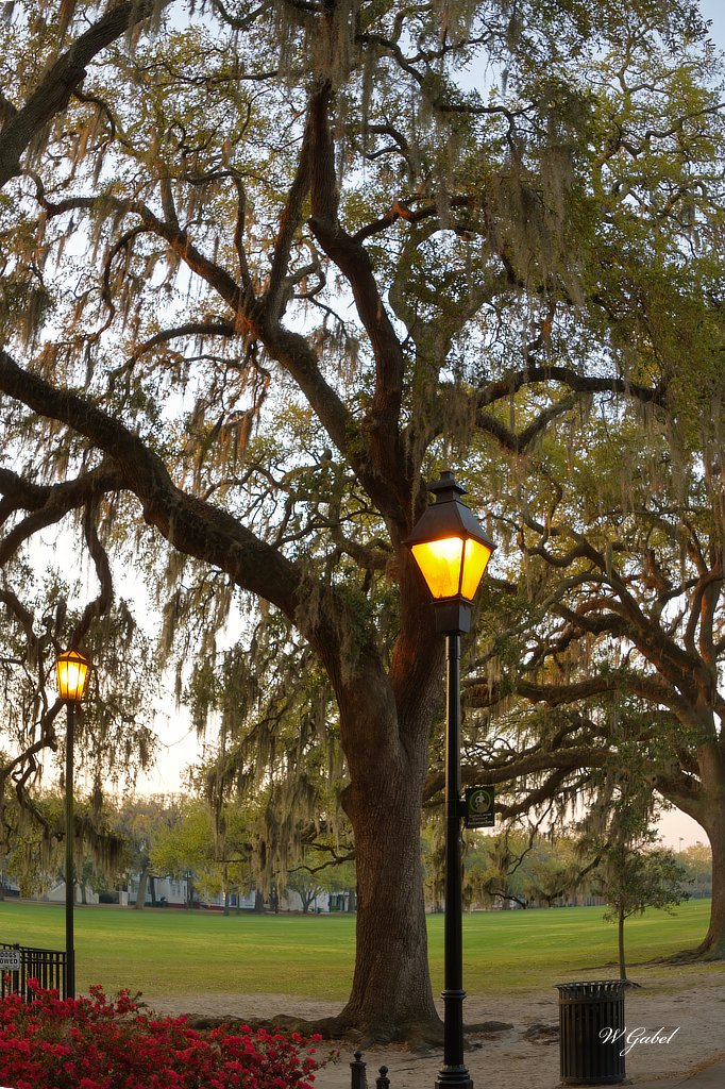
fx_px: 1088
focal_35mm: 36
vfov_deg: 53.1
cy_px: 544
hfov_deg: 36.8
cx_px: 362
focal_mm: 24
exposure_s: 1/40
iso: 360
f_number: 10
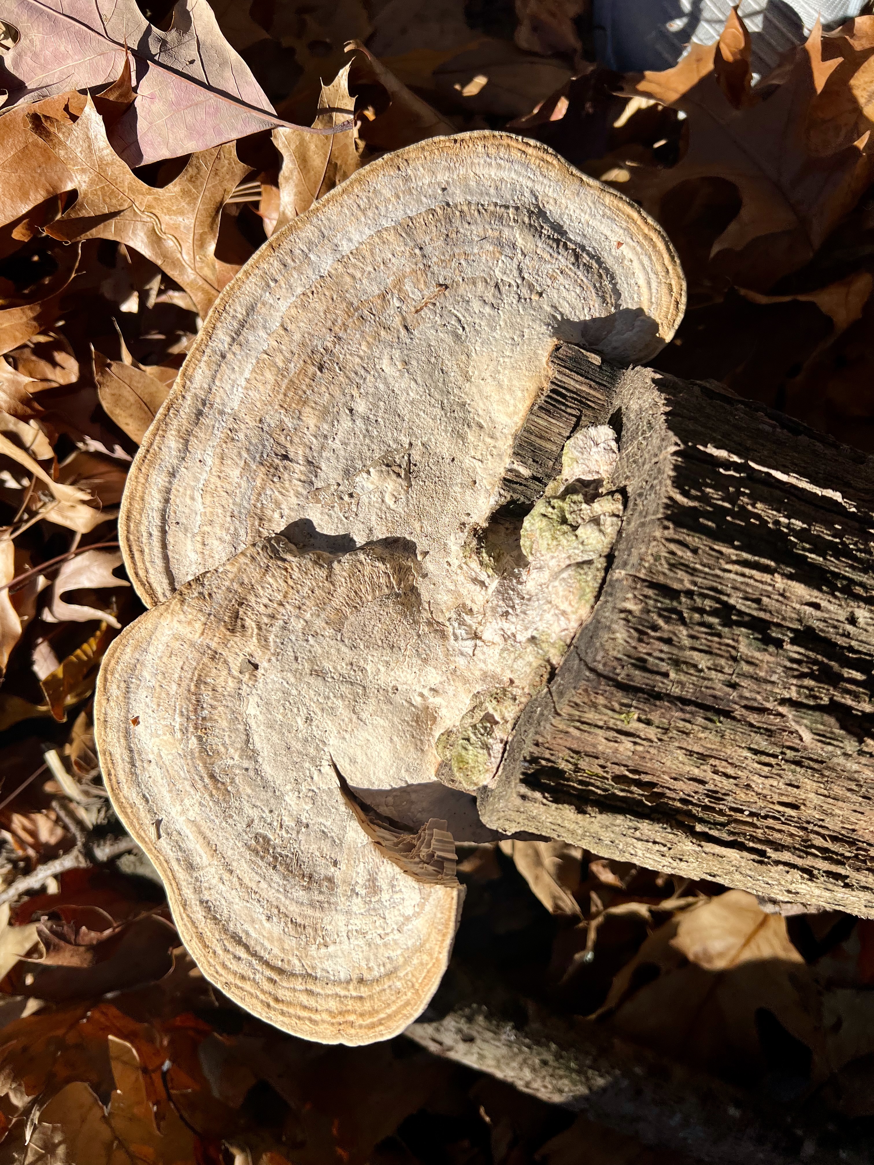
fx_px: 875
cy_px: 582
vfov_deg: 67.3
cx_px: 437
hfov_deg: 53.1
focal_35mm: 26
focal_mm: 5.7
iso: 50
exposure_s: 1/3460
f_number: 1.5
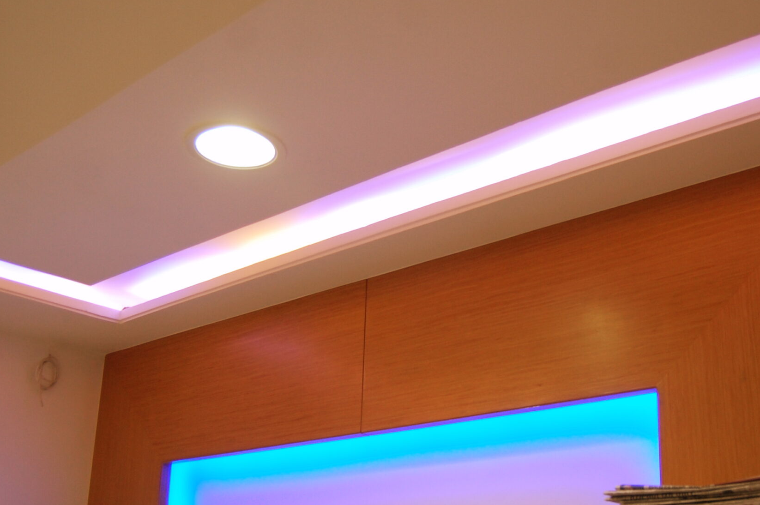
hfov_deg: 46.2
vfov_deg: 31.6
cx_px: 451
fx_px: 886
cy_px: 324
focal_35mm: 42
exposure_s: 1/50
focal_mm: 18
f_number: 3.5
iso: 400
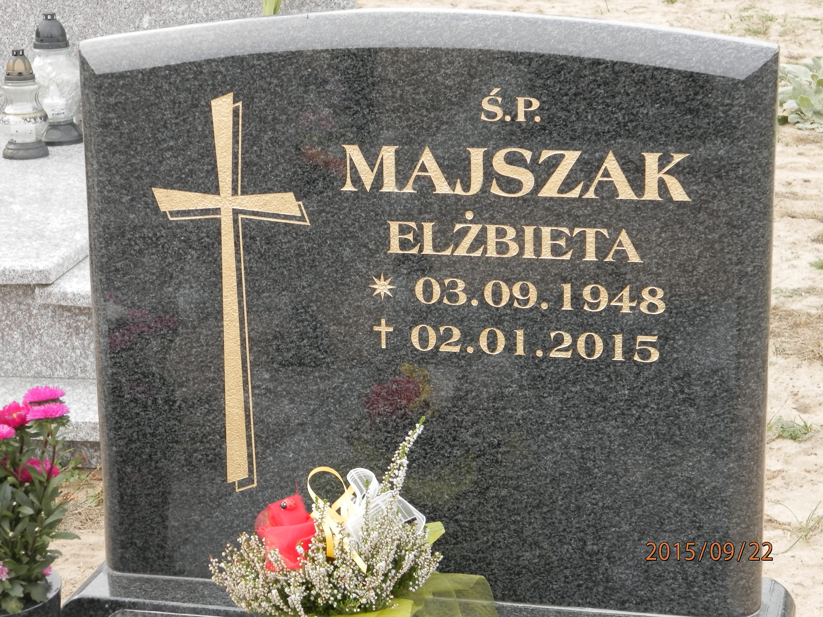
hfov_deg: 23.8
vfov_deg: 18.0
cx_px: 412
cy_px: 308
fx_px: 1950
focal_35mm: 82
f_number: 4.2
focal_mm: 14.6
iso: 100
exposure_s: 1/160
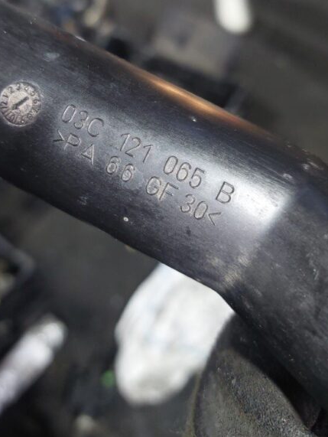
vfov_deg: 51.6
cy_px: 146
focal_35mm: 35
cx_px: 127
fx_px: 442
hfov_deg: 40.5
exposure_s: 1/50
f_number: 1.8
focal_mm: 5.23
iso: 500
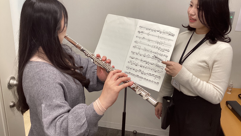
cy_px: 49
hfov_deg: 58.0
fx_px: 217
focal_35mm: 34
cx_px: 121
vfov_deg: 34.4
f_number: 2.4
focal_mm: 3.3
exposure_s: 1/60
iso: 80
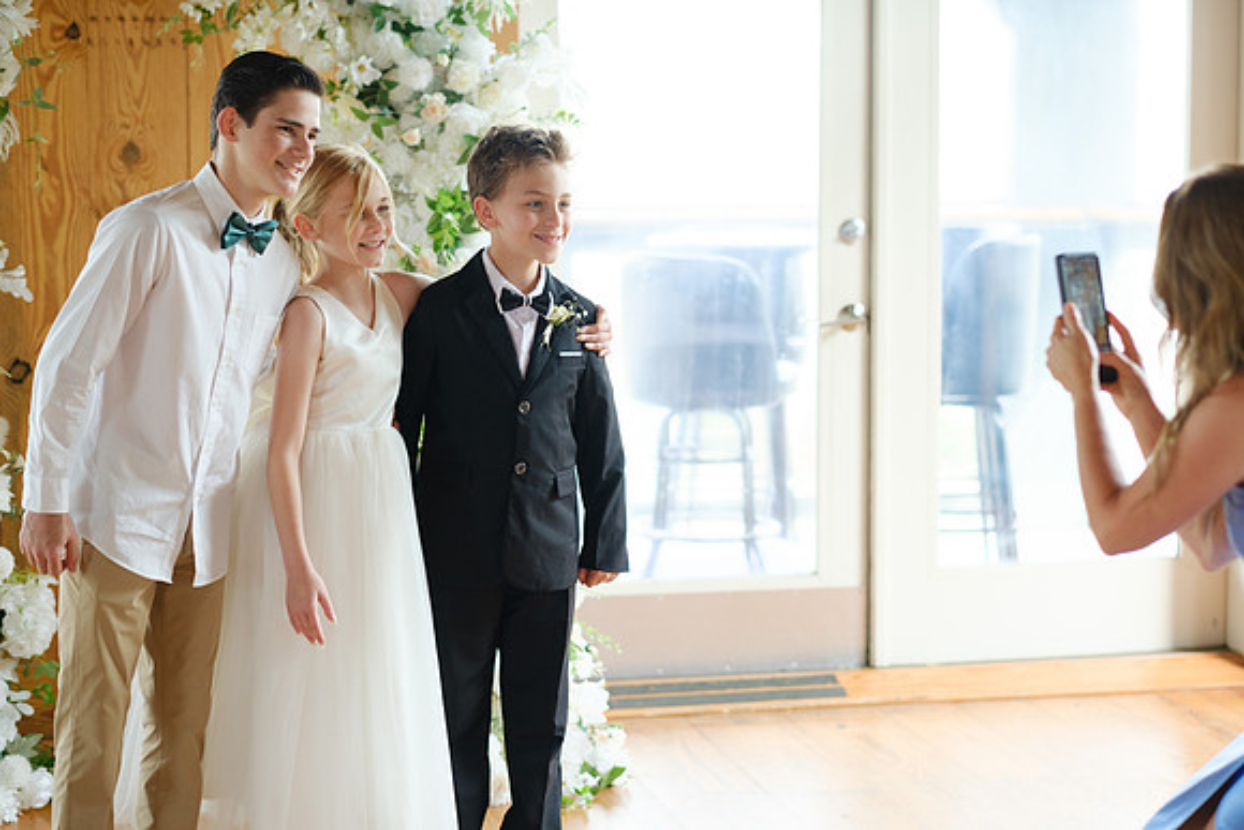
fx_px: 2903
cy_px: 415
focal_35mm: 84
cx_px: 622
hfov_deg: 24.2
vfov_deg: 16.3
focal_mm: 56
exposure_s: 1/160
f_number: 1.8
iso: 500
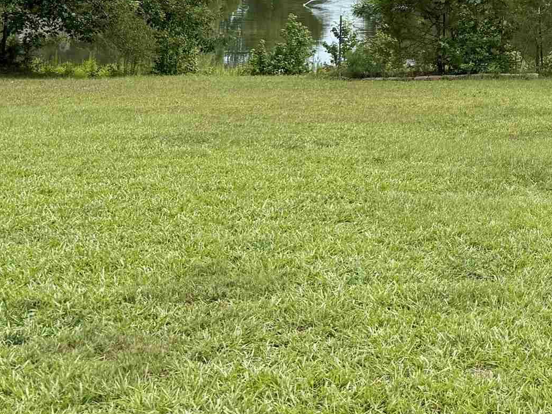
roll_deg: -0.2
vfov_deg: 19.7
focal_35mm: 71
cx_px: 705
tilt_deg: -1.6
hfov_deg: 24.2
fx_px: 1132
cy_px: -56
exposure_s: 1/3425
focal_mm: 6.76
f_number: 1.78
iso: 100
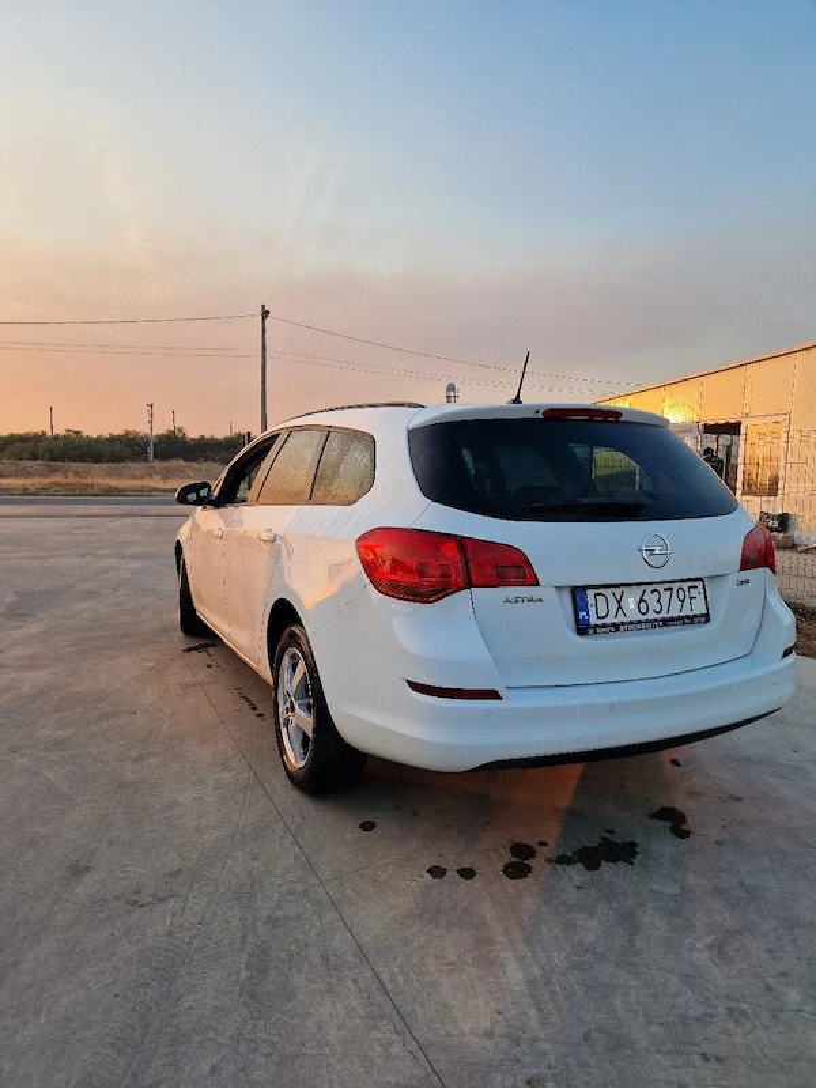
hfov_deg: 58.9
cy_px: 544
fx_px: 723
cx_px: 408
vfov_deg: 73.9
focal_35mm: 23
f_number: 1.8
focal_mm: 6.4
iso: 50
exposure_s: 1/217
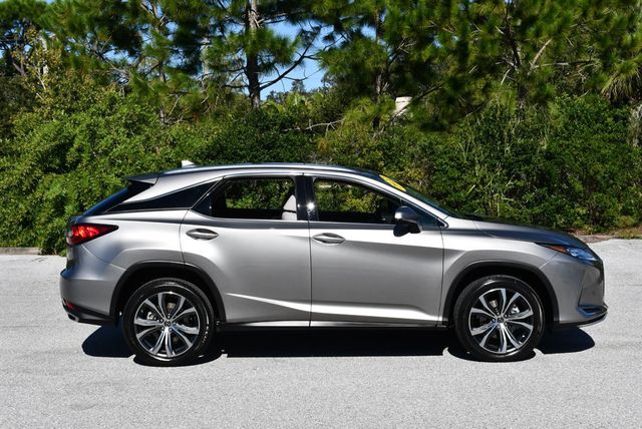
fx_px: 1000
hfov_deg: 35.6
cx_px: 321
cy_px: 214
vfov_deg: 24.2
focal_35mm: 56
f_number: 9
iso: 100
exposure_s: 1/320
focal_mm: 28
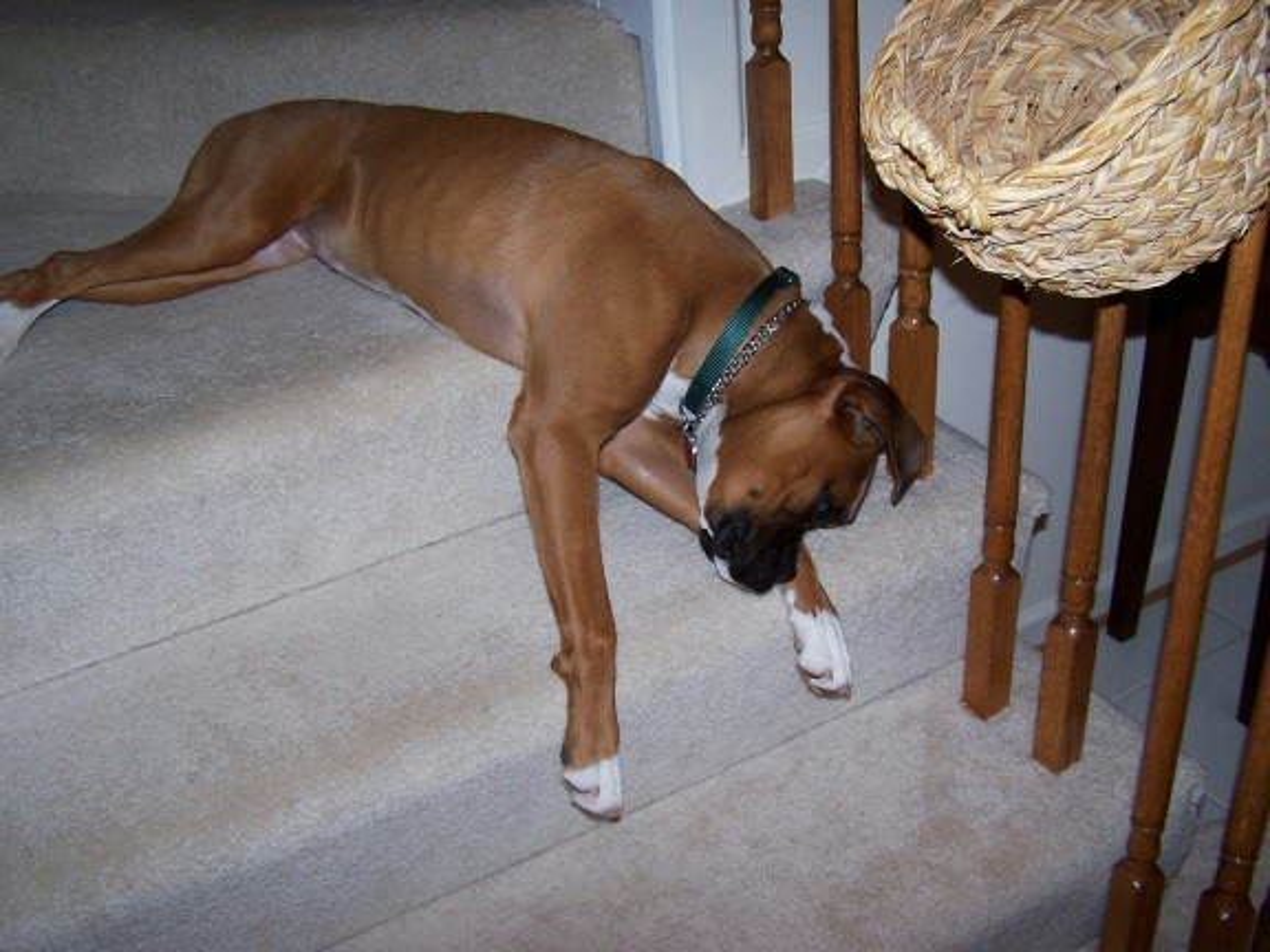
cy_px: 476
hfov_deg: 49.0
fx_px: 1394
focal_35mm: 38
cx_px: 635
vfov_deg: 37.7
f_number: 2.8
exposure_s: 1/60
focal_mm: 6.3
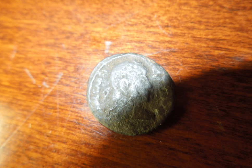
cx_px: 122
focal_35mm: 27
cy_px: 80
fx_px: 189
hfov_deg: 67.4
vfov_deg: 47.9
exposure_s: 1/30
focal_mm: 4.5
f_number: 3.3
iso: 100
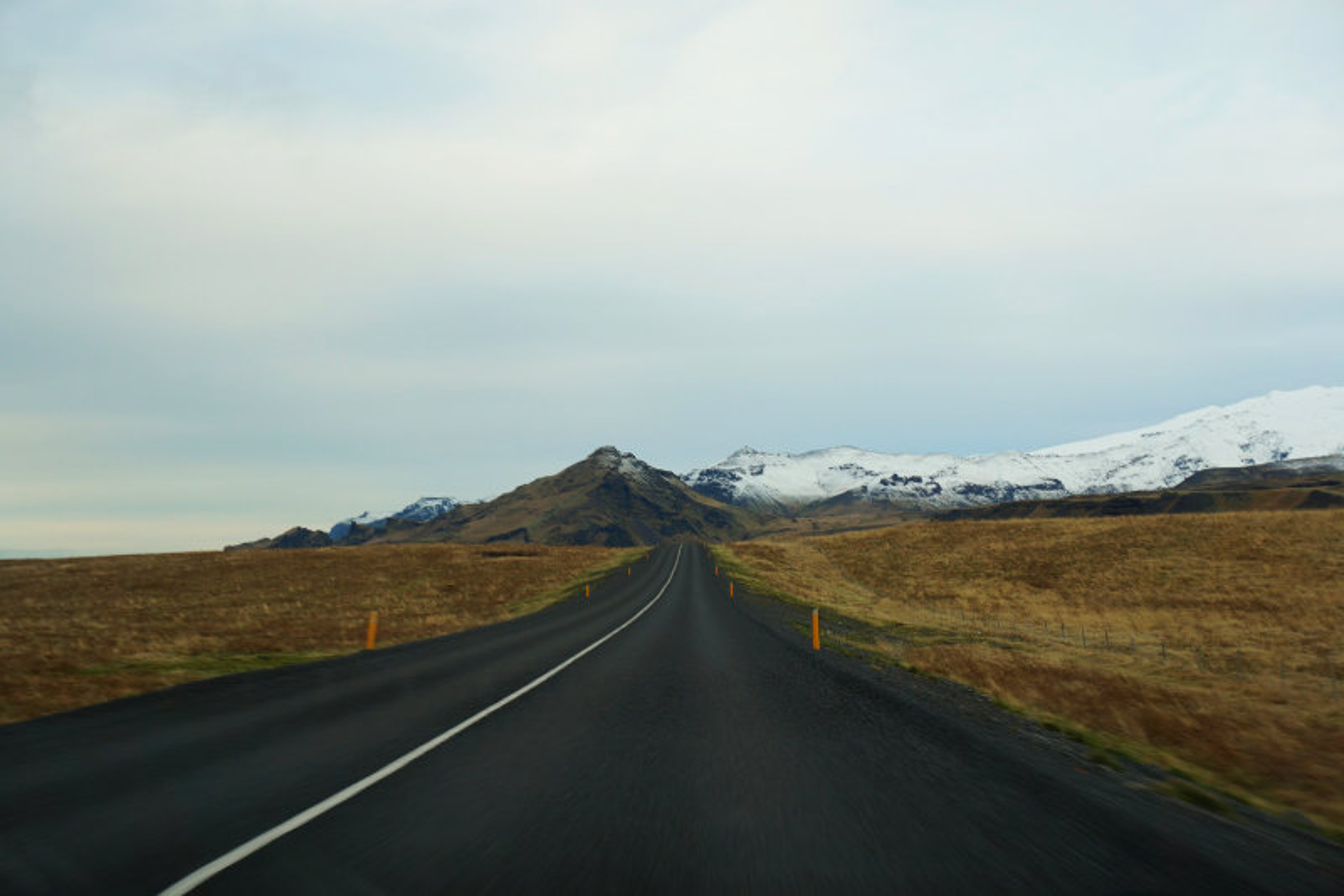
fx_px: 1456
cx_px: 672
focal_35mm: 39
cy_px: 448
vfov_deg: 34.2
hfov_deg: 49.6
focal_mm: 26
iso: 100
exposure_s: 1/60
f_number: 7.1
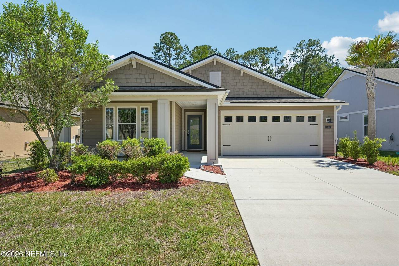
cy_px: 133
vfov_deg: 65.9
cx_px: 200
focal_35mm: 18
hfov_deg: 88.4
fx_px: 205
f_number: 8
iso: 100
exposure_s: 1/250
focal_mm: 18.5
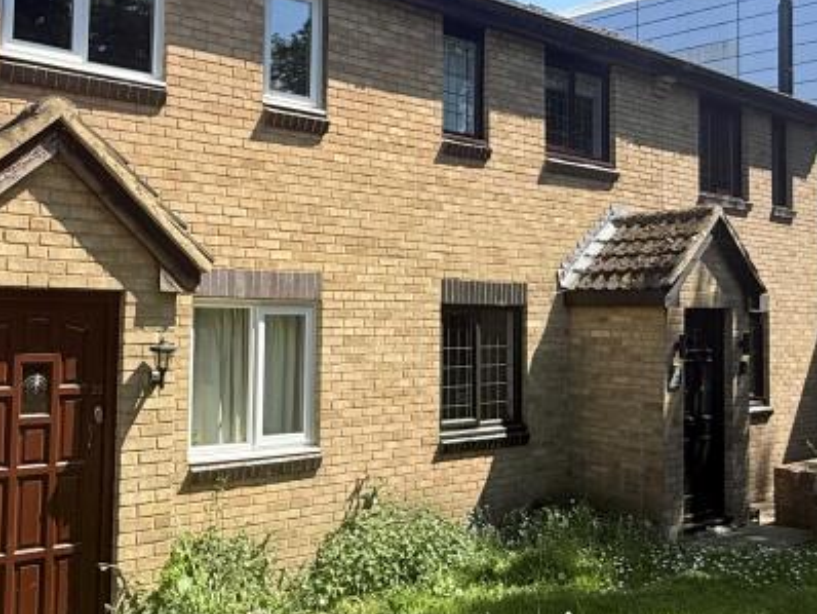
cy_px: 263
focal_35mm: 36
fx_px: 850
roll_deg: -1.2
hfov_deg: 50.5
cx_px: 279
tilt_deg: +3.3
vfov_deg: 39.6
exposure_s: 1/1017
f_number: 2.2
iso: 50
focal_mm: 2.22
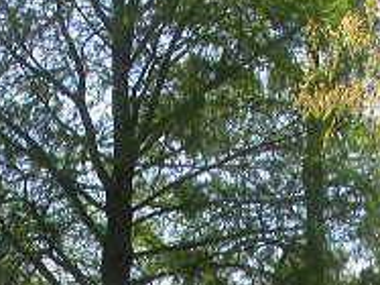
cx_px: 187
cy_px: 462
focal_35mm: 130
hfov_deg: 15.2
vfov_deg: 10.9
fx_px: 1426
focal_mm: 7.85
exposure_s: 1/206
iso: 100
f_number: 6
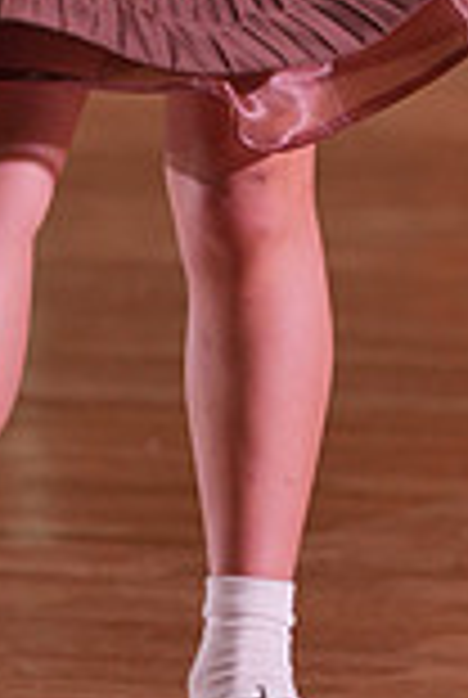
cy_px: -275
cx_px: 43
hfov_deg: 2.8
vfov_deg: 4.2
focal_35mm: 493
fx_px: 9570
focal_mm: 132
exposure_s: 1/400
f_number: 4
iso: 1250
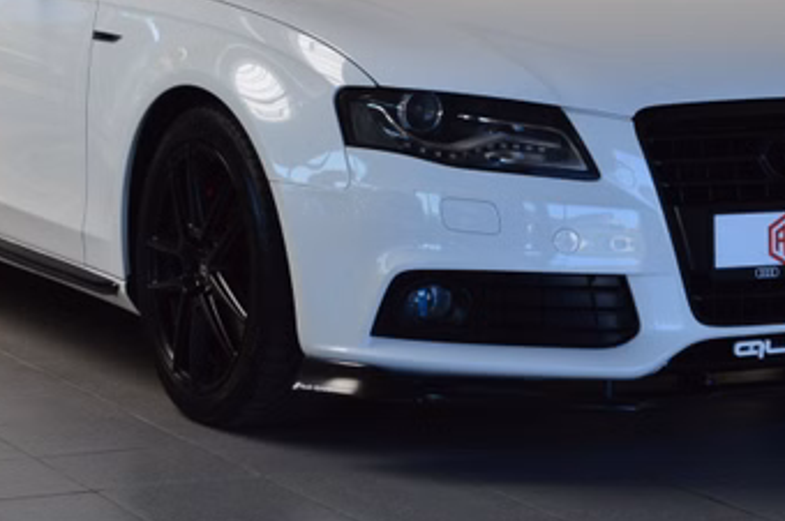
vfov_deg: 12.1
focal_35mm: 113
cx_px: 413
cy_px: 115
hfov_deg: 18.1
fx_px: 2462
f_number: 9
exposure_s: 1/100
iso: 400
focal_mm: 40
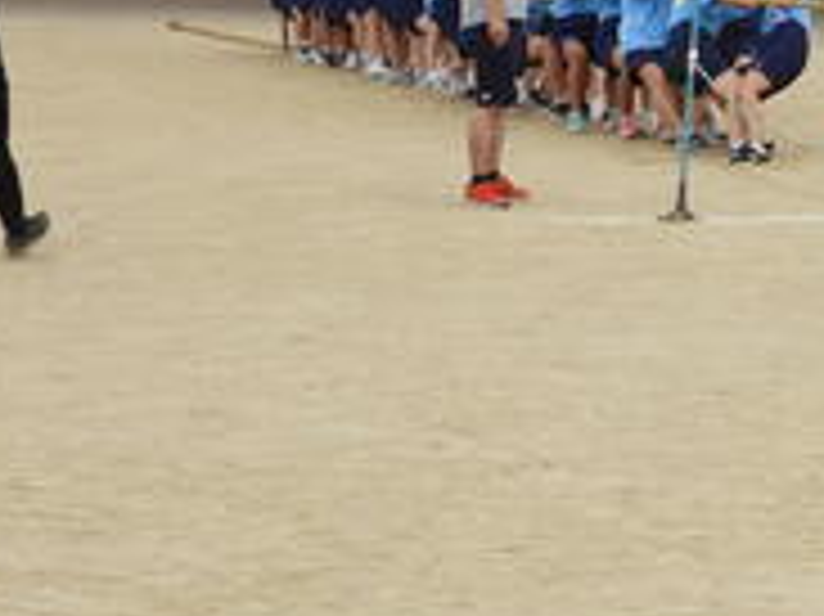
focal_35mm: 175
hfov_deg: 11.2
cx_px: 838
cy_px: 22
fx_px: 4163
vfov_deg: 8.4
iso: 100
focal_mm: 14.3
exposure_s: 1/500
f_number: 4.5
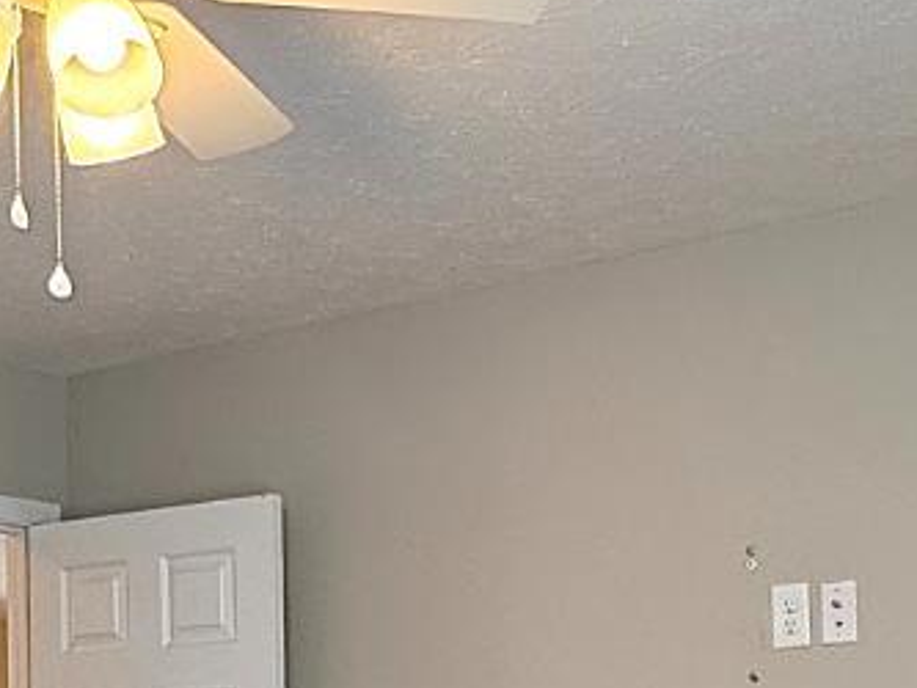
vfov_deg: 21.8
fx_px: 1670
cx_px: 498
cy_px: 802
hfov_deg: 30.7
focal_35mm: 63
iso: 250
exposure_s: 1/120
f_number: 2.2
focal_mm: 2.22
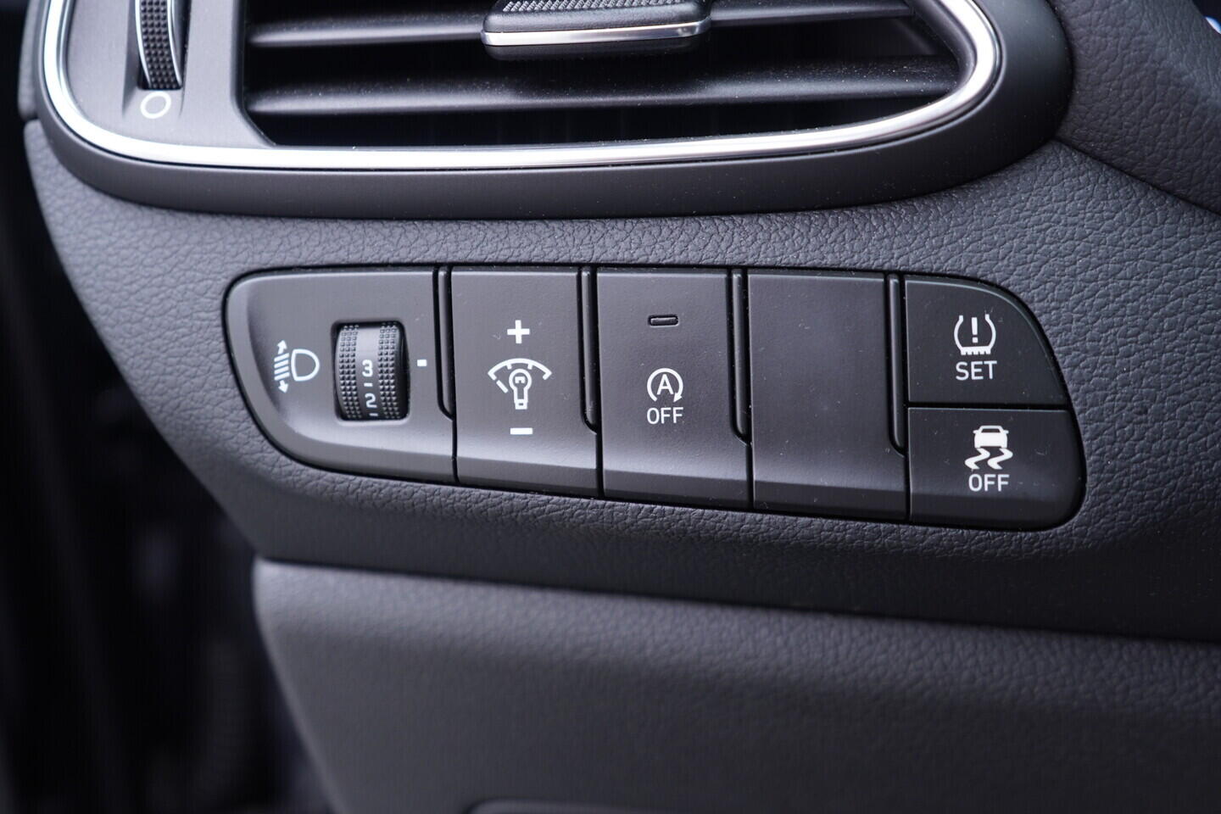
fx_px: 1221
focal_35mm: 36
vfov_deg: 36.9
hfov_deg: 53.1
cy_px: 407
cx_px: 610
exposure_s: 1/40
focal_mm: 24
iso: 250
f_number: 2.8
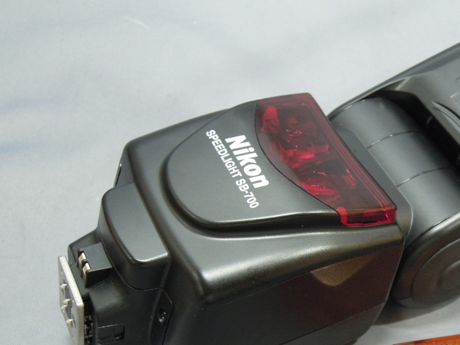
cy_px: 246
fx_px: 771
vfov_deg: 25.0
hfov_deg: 32.3
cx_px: 367
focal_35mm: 58
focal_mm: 6.3
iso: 400
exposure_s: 1/25
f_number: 2.8
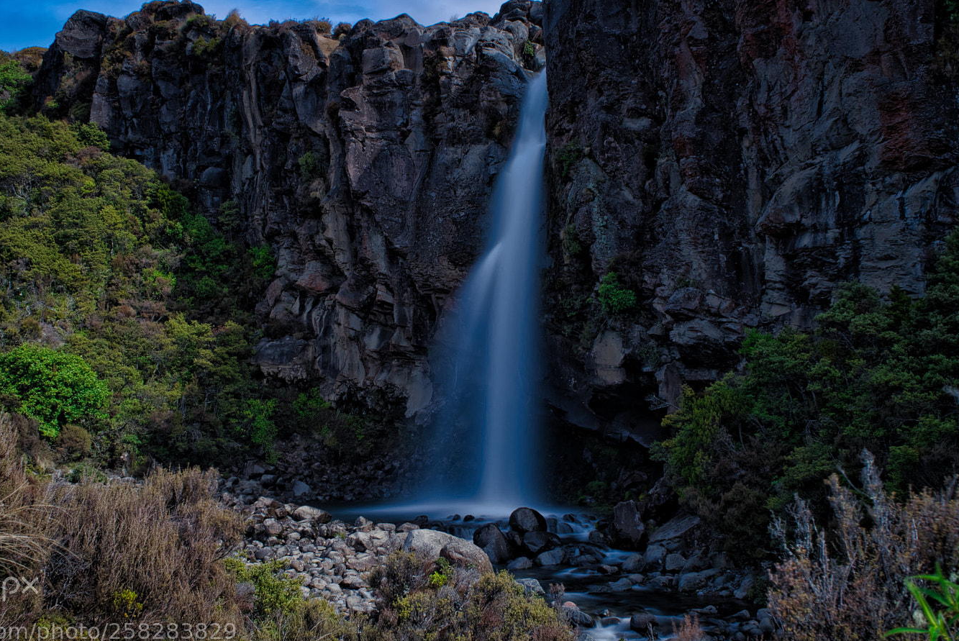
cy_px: 303
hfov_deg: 41.0
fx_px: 1280
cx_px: 435
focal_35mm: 48
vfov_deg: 28.1
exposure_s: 20
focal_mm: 40
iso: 100
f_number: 16
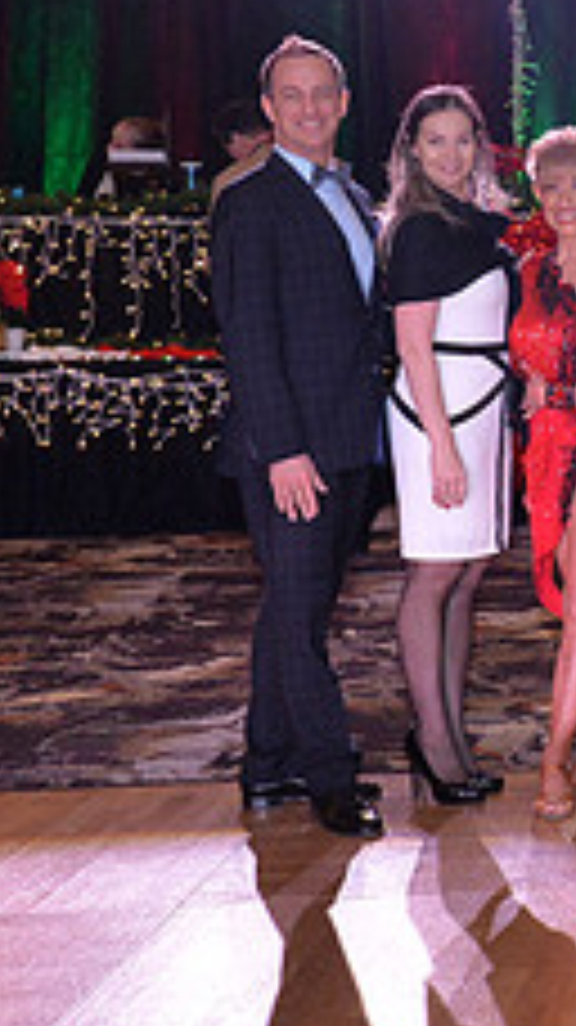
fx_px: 2746
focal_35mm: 101
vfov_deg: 21.1
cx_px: 1228
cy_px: 335
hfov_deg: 10.7
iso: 2500
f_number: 6.3
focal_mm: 38
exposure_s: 1/200
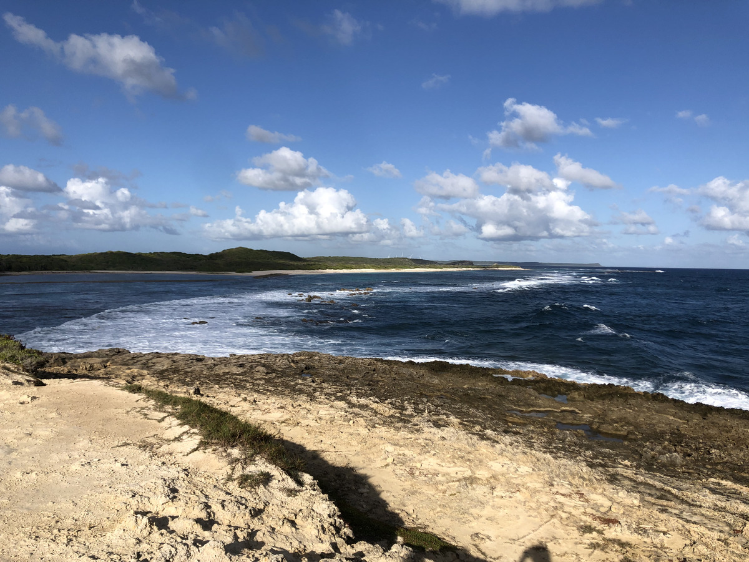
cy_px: 281
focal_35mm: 28
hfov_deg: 63.4
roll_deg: +1.0
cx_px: 374
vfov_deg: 49.7
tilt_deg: -2.0
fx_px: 606
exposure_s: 1/3436
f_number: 1.8
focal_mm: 4
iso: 20
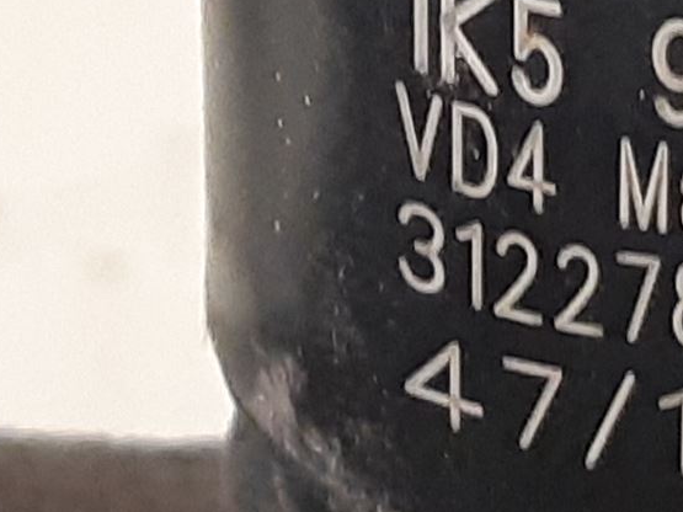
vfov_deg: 15.4
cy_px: 282
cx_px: 514
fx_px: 1894
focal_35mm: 96
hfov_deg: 20.3
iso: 250
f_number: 1.7
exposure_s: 1/33
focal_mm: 3.93
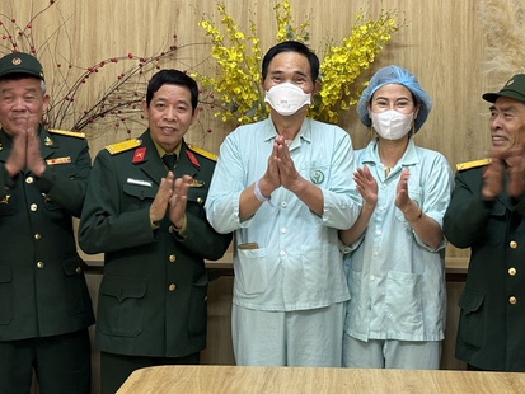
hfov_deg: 21.3
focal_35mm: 92
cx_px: 277
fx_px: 1396
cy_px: 81
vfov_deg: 16.0
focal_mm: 5.96
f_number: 1.6
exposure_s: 1/33
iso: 100
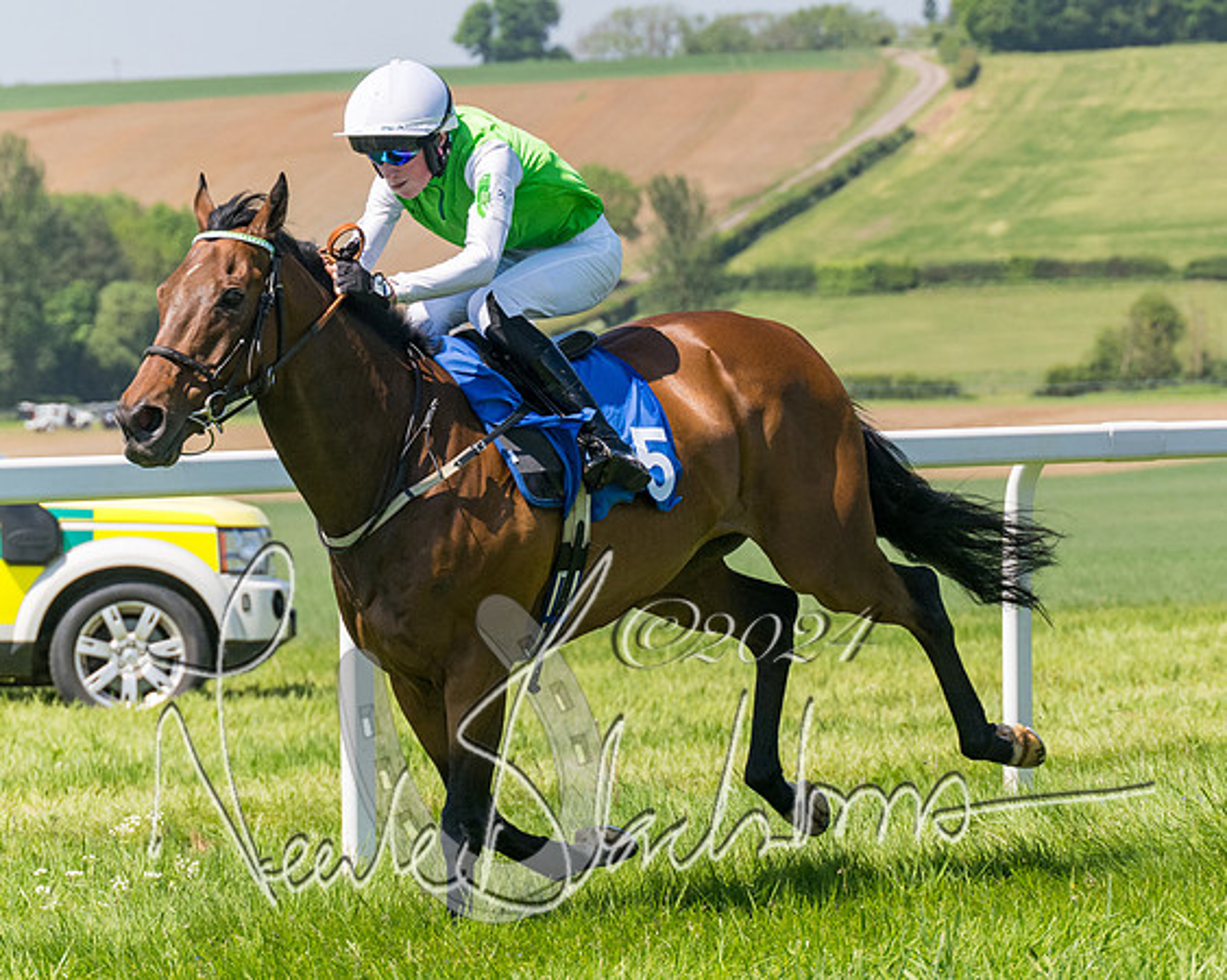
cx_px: 844
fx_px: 7428
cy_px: 415
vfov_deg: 7.6
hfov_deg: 9.4
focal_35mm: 205
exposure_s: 1/2500
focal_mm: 98
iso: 400
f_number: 5
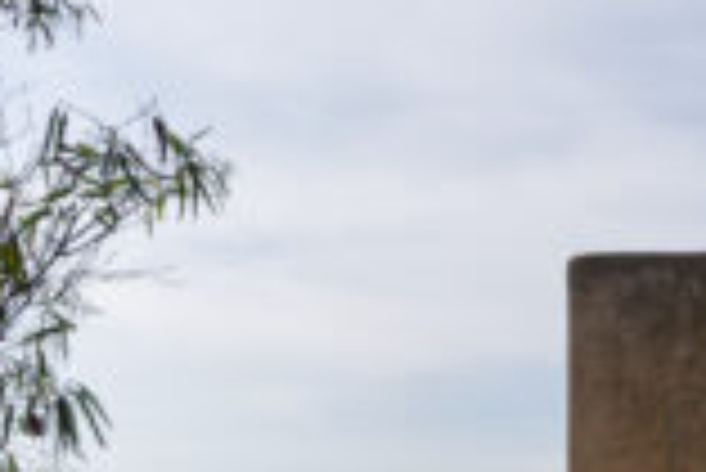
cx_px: 1151
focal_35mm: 107
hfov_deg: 16.8
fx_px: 2100
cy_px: 553
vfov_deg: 12.5
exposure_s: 1/60
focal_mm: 24
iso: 100
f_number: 14
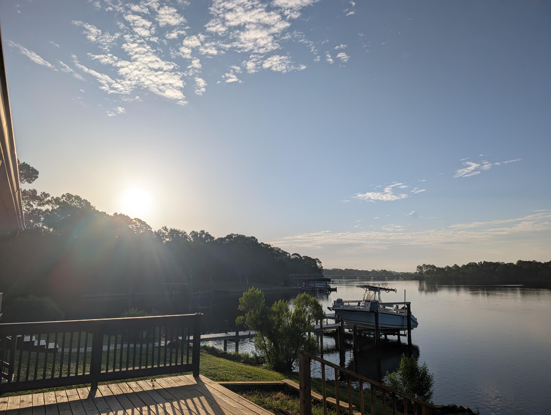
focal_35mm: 24
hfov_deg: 71.5
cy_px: 208
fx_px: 383
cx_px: 276
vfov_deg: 56.9
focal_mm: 6.9
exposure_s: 1/5682
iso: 21
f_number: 1.68
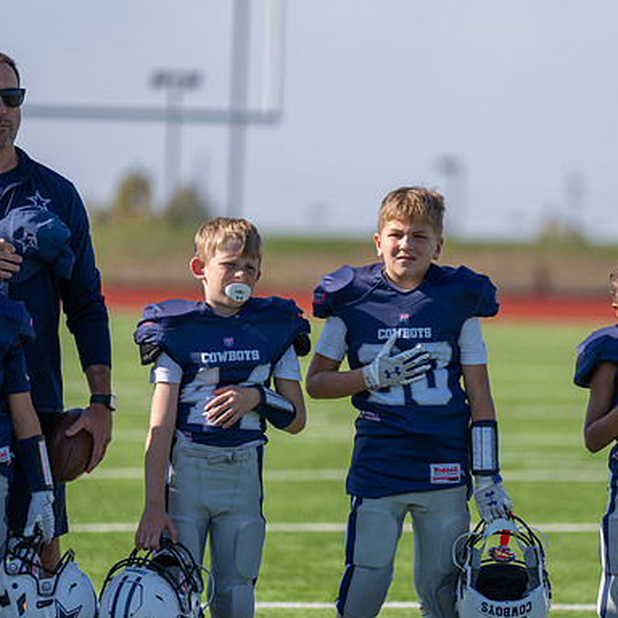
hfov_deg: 6.8
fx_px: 5191
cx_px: 417
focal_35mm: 257
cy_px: 308
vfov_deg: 6.8
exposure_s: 1/1600
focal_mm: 200
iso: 100
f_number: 2.8
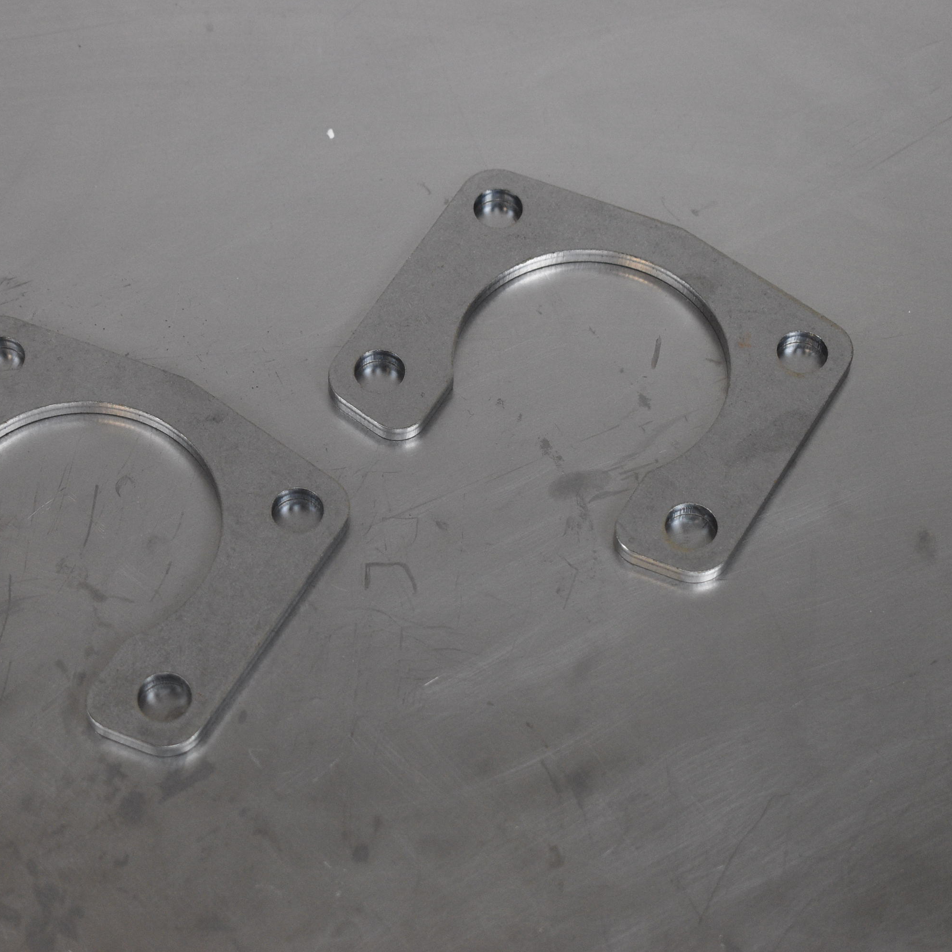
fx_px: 2863
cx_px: 342
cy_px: 476
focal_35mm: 92
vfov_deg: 18.9
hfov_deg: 18.8
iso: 1250
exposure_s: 1/200
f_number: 5.3
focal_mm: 48
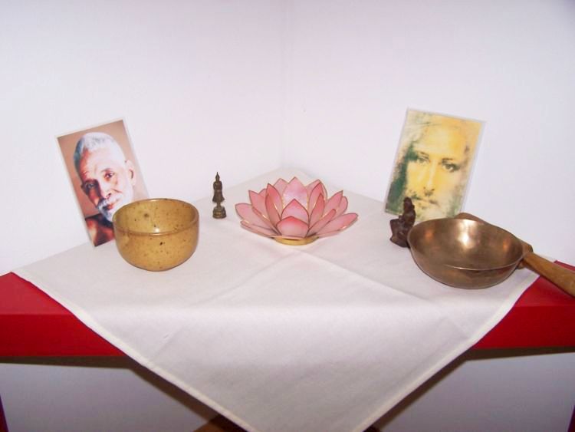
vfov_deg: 37.7
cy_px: 216
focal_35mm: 38
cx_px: 288
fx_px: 631
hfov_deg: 49.0
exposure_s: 1/60
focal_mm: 6.3
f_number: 2.8
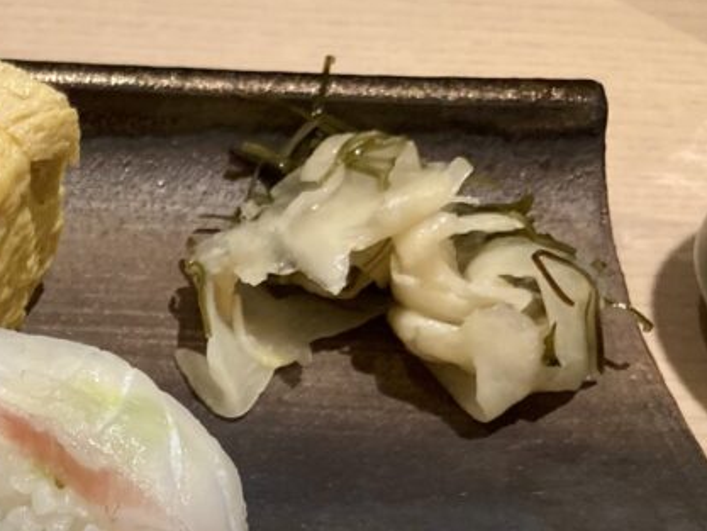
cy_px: 696
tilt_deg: -50.3
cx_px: -322
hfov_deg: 20.0
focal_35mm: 86
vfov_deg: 16.2
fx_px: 1757
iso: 80
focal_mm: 3.99
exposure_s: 1/100
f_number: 1.8
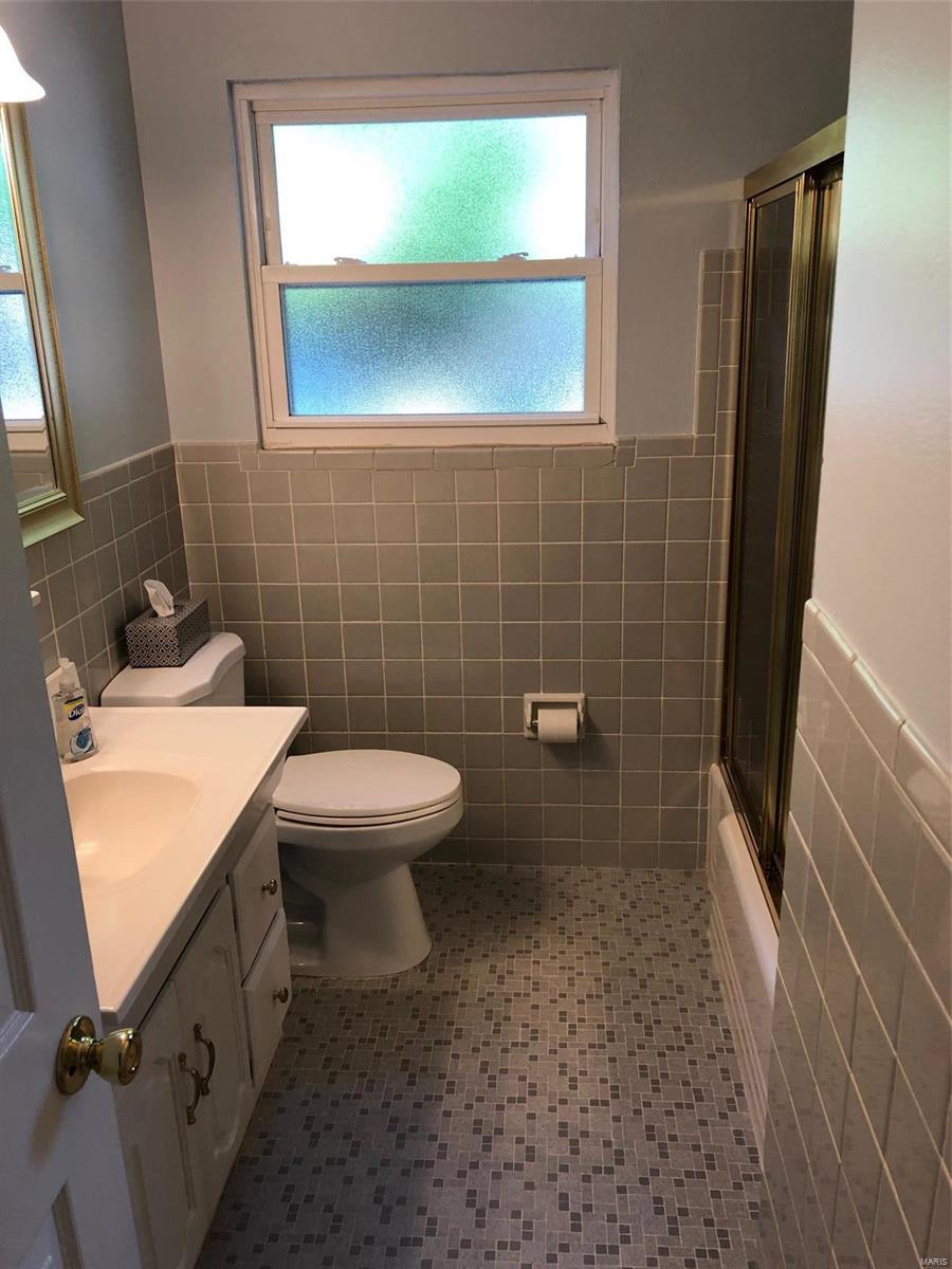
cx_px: 476
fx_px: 1027
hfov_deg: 49.7
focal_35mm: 28
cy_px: 634
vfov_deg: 63.4
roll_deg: +1.1
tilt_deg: -17.5
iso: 25
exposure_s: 1/30
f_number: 1.8
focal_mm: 3.99
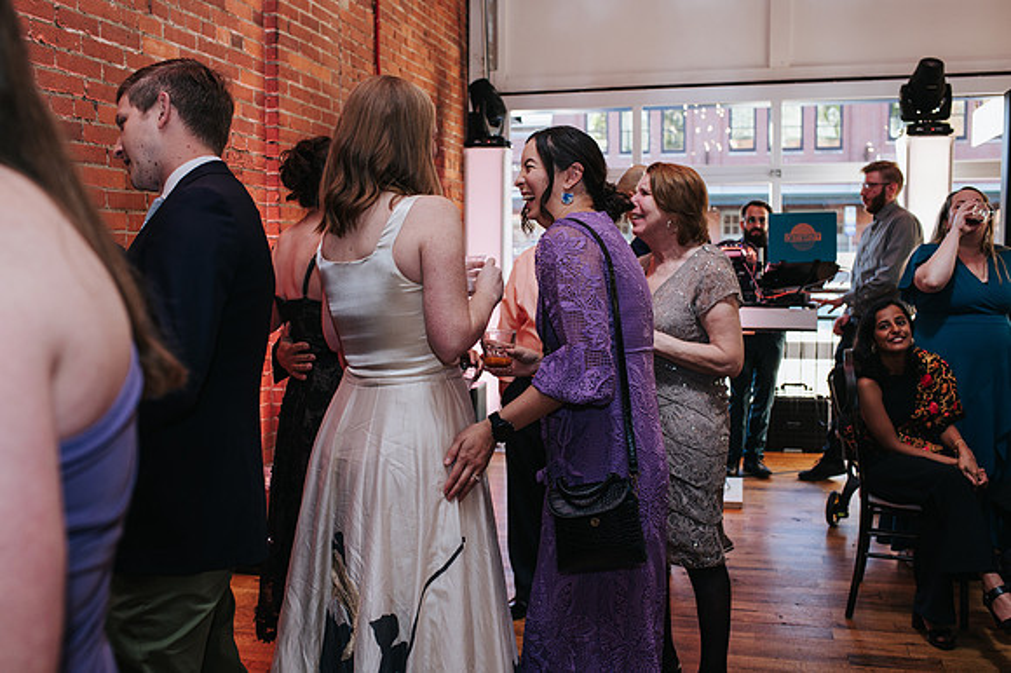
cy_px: 336
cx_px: 506
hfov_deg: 54.5
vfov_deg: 37.8
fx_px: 982
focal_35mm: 35
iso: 800
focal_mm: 35
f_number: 4
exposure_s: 1/200
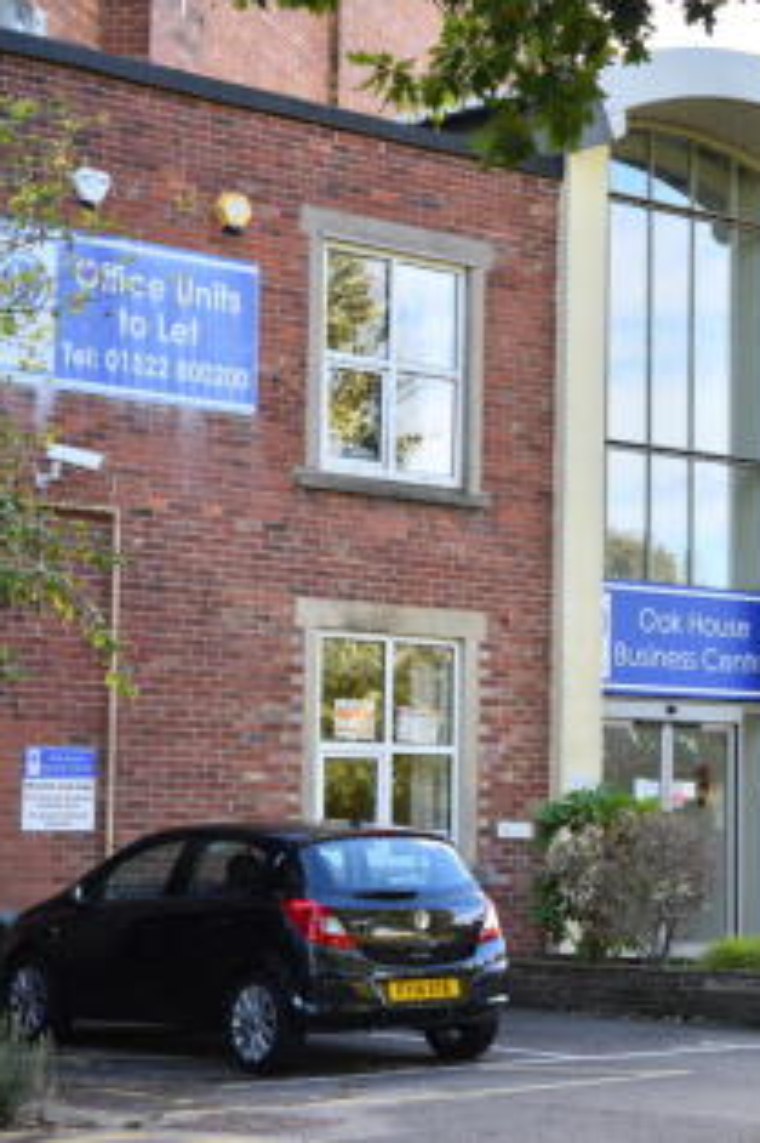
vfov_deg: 22.4
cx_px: 738
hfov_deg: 14.8
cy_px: 573
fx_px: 2885
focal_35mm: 91
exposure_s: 1/800
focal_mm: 60
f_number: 4.5
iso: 400
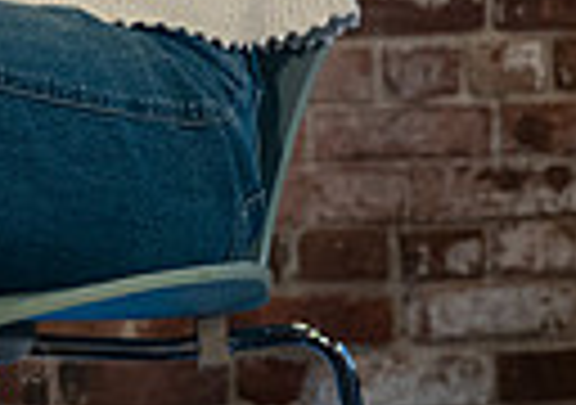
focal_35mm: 282
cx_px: -99
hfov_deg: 7.1
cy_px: -482
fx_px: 4589
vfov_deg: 4.9
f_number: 5.6
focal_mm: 55
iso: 2500
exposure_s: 1/160
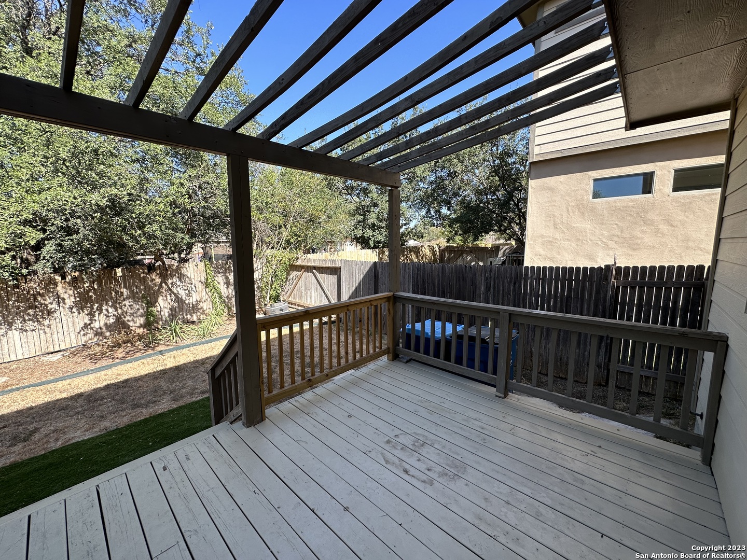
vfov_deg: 85.7
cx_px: 374
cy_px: 280
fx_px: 302
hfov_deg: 102.1
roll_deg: -0.3
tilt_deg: -6.9
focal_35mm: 14
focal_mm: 2.22
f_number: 2.2
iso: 40
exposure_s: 1/487
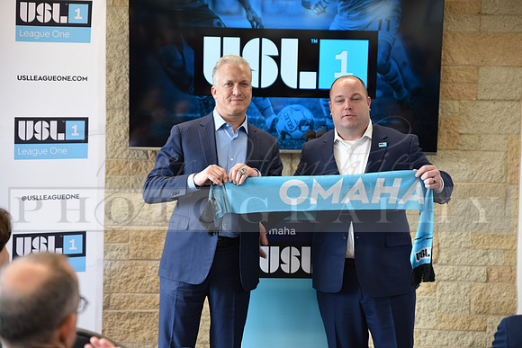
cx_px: 261
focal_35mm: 70
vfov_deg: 19.5
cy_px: 174
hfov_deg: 28.8
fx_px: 1015
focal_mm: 70
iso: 400
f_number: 2.8
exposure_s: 1/50
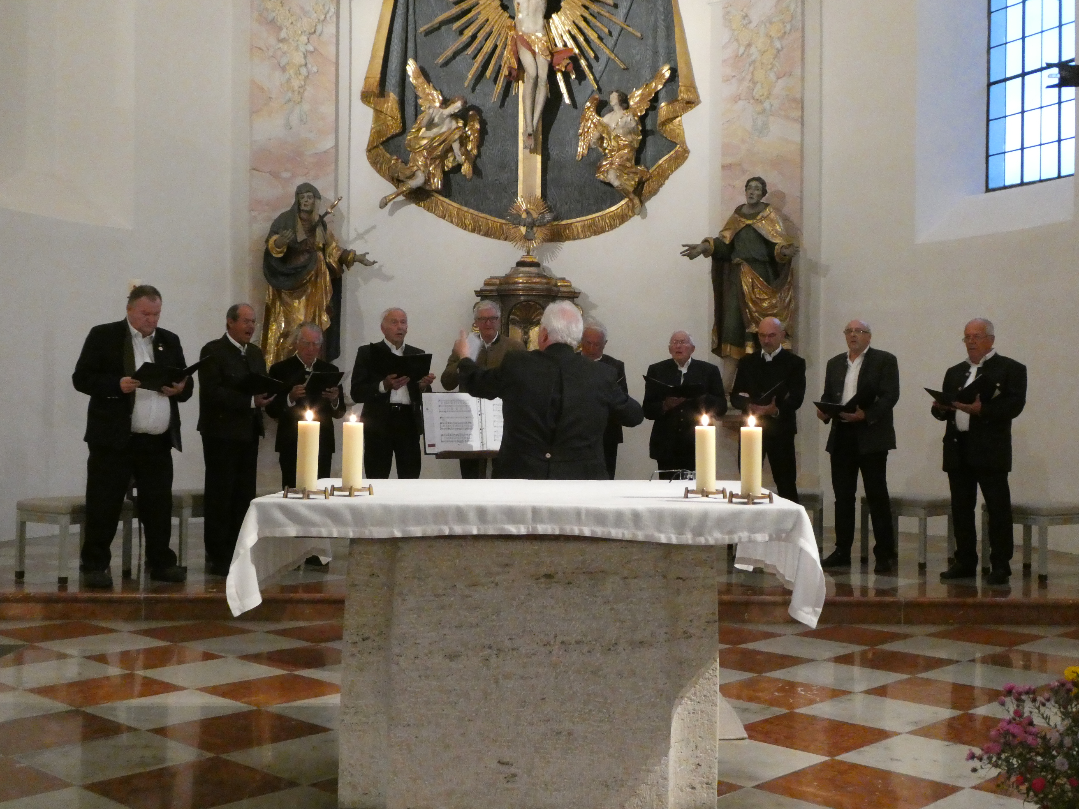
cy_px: 404
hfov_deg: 46.8
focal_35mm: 40
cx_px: 540
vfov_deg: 36.0
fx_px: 1247
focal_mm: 7.2
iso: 1600
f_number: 3.8
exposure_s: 1/25
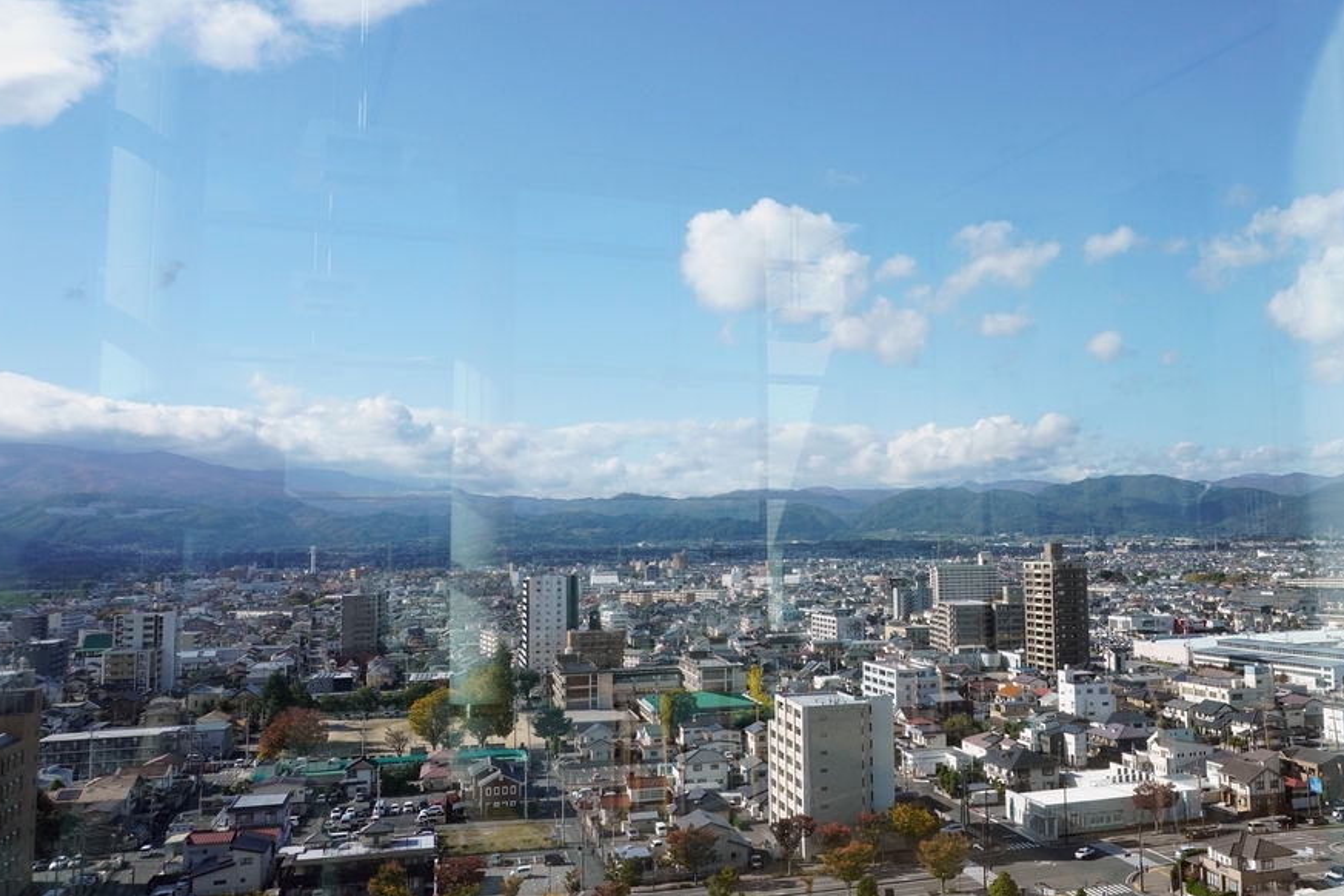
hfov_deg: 56.2
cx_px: 874
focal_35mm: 33
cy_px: 405
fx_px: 1232
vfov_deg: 39.9
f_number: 8
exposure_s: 1/1600
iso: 800
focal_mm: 16
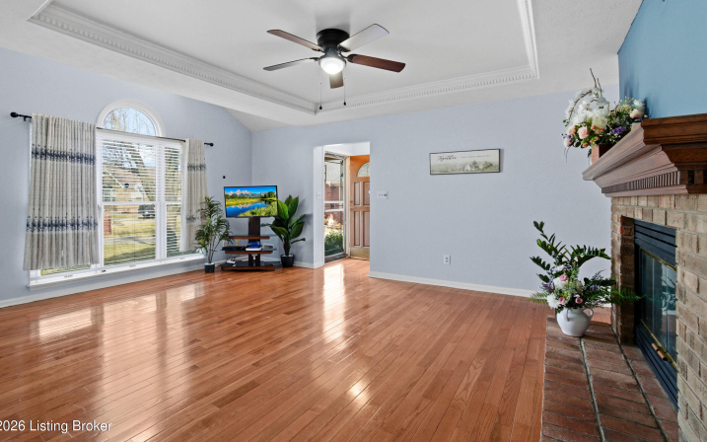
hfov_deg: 97.8
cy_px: 201
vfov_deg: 71.1
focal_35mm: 16
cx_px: 353
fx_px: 308
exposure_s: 1/1.67
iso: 400
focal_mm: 10
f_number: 11
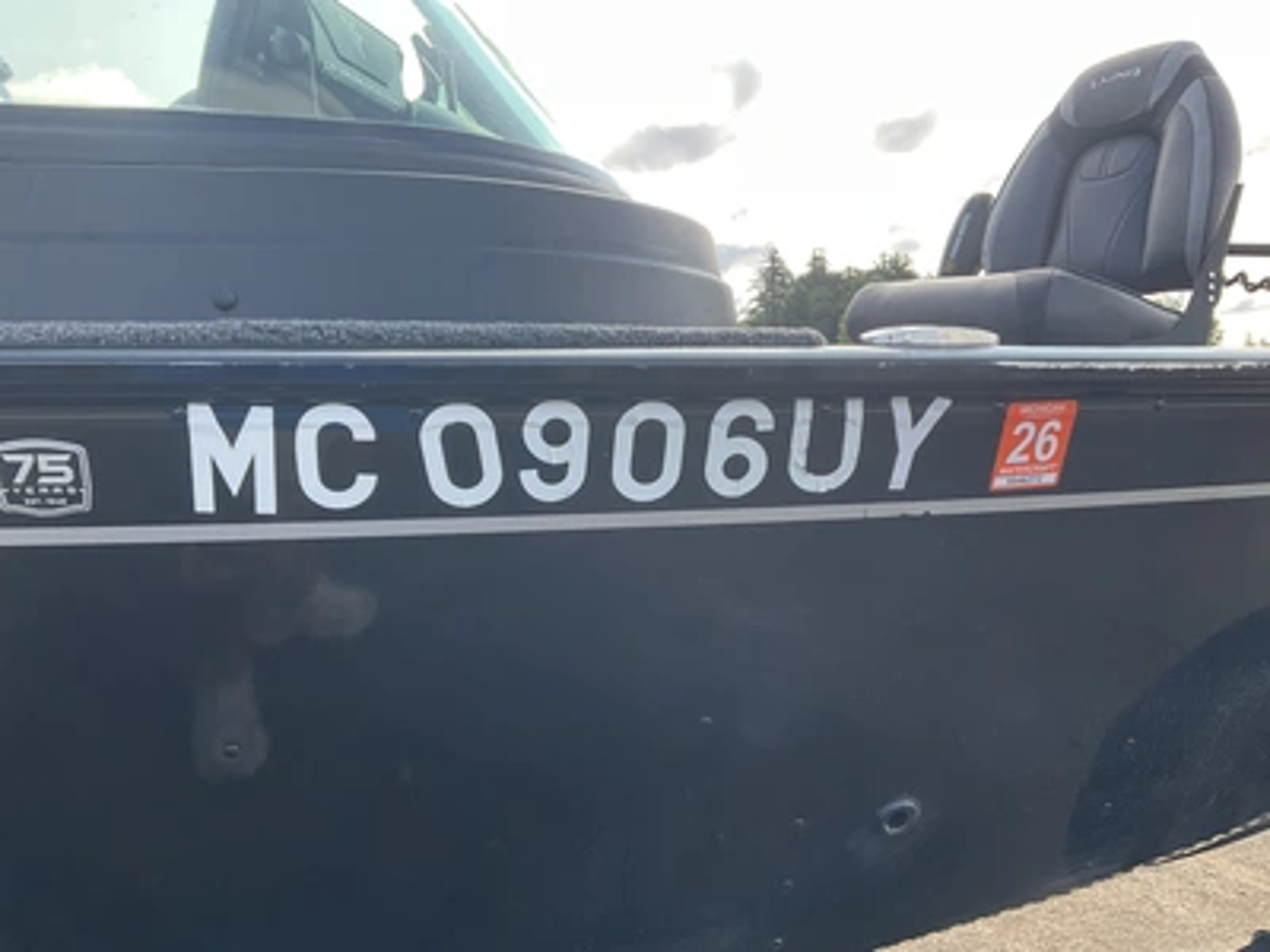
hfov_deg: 61.7
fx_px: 1064
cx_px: 635
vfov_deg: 48.2
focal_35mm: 29
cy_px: 476
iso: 25
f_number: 1.8
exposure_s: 1/342
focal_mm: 3
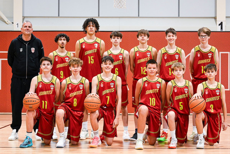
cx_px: 115
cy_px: 77
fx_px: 543
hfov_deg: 23.9
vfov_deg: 16.1
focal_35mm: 85
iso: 4000
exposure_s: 1/200
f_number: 5.6
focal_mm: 85
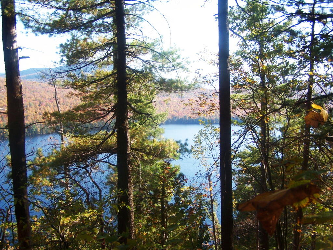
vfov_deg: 37.7
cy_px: 125
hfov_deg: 49.0
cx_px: 166
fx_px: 366
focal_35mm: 38
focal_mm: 6.3
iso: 80
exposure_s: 1/400
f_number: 2.8
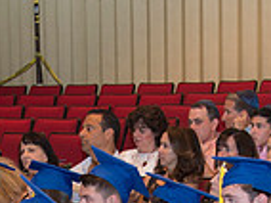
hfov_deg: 8.5
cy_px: 342
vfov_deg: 6.2
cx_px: 99
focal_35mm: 234
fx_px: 1829
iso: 2000
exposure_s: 1/80
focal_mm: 56
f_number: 4.5
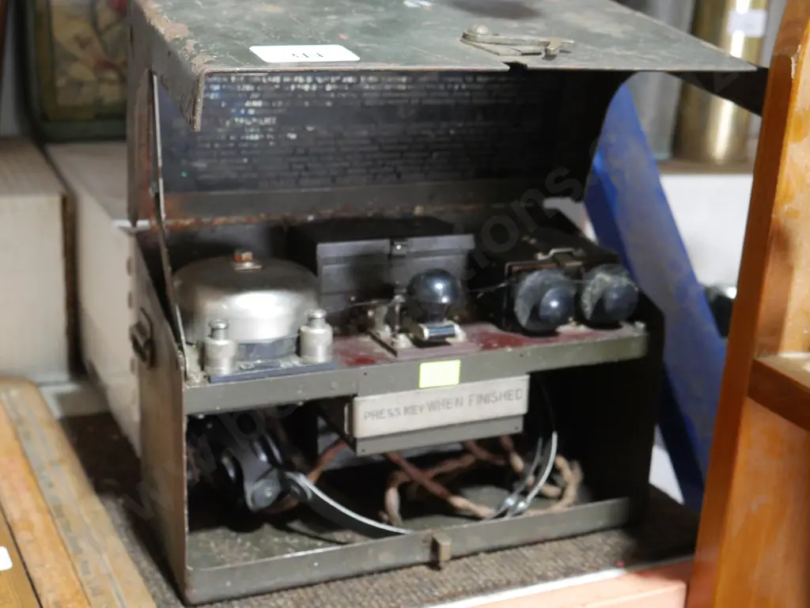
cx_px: 405
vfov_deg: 30.3
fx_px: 1124
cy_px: 304
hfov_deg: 39.6
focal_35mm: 48
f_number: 5.2
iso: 2000
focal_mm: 24
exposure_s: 1/60
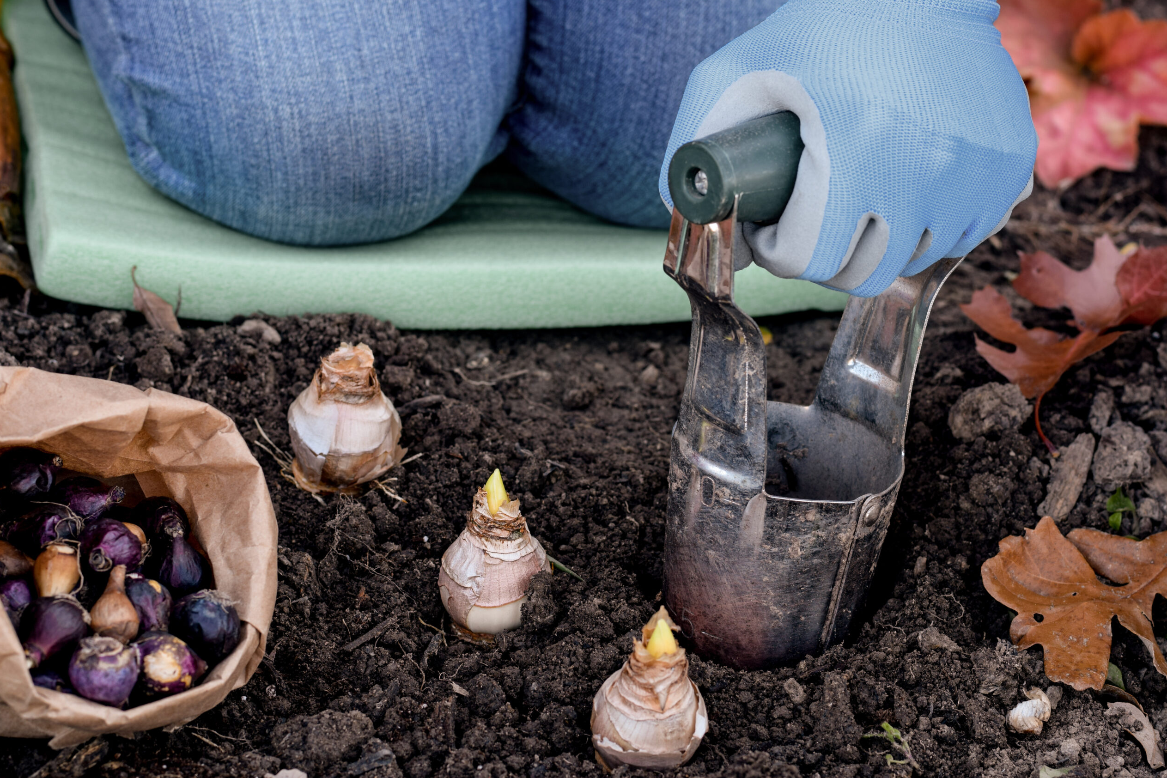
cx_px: 590
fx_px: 2463
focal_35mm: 76
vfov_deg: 17.9
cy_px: 384
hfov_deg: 26.7
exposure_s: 1/50
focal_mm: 50
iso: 100
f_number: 5
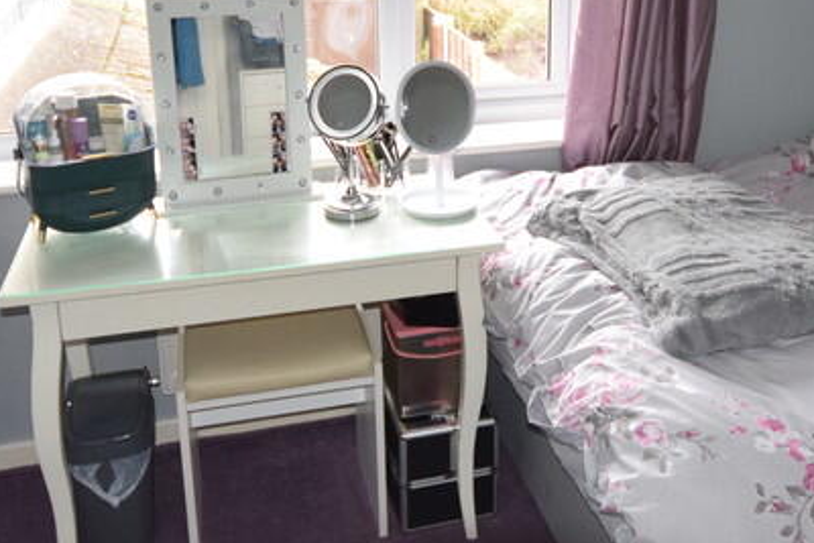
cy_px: 117
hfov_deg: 45.9
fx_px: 956
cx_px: 480
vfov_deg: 31.0
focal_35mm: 42
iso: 800
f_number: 5.6
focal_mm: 11
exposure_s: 1/125
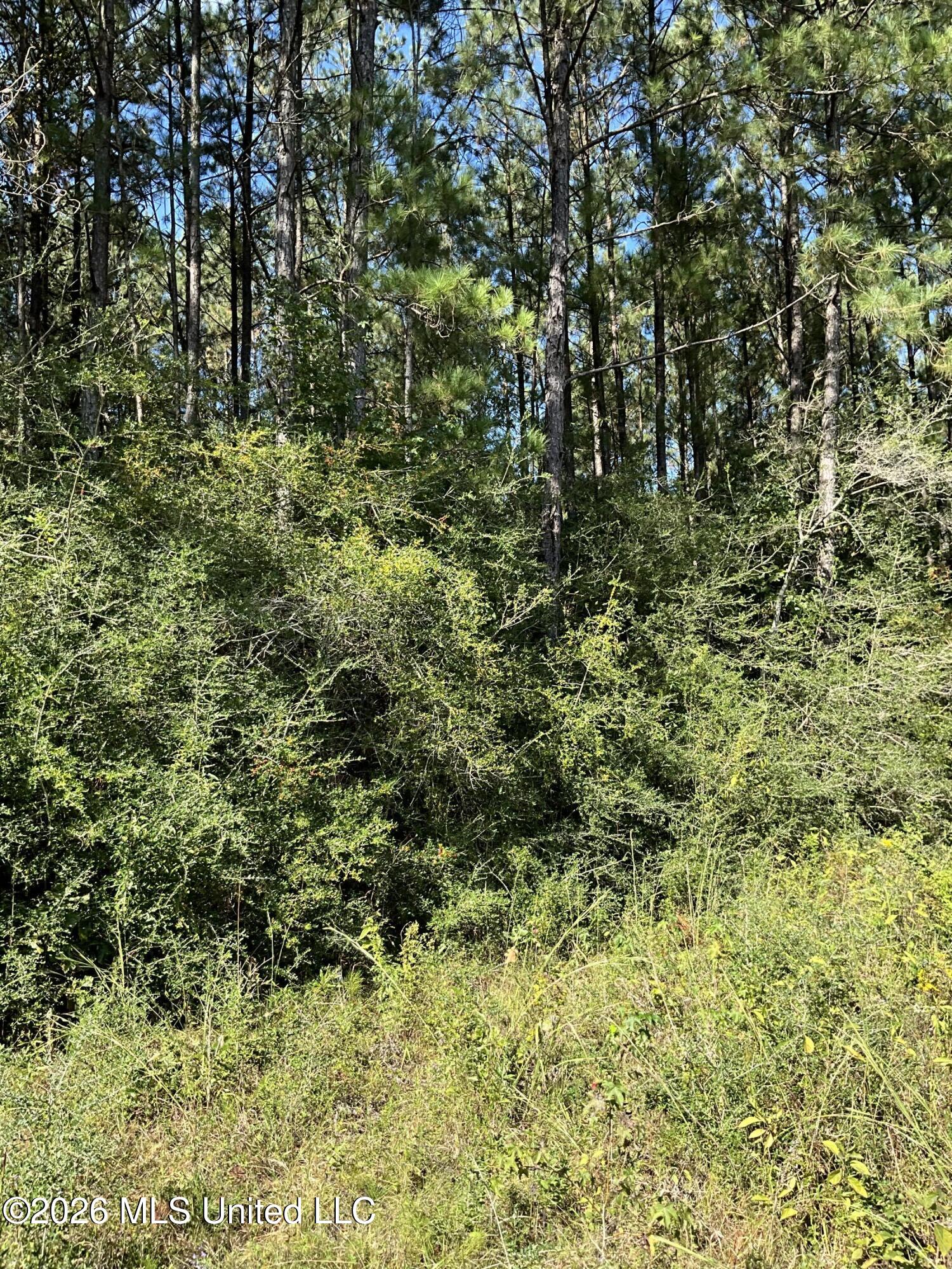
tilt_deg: +5.3
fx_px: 1063
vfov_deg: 61.7
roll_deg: +2.8
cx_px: 476
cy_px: 634
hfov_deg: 48.2
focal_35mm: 29
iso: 25
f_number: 1.8
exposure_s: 1/519
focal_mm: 3
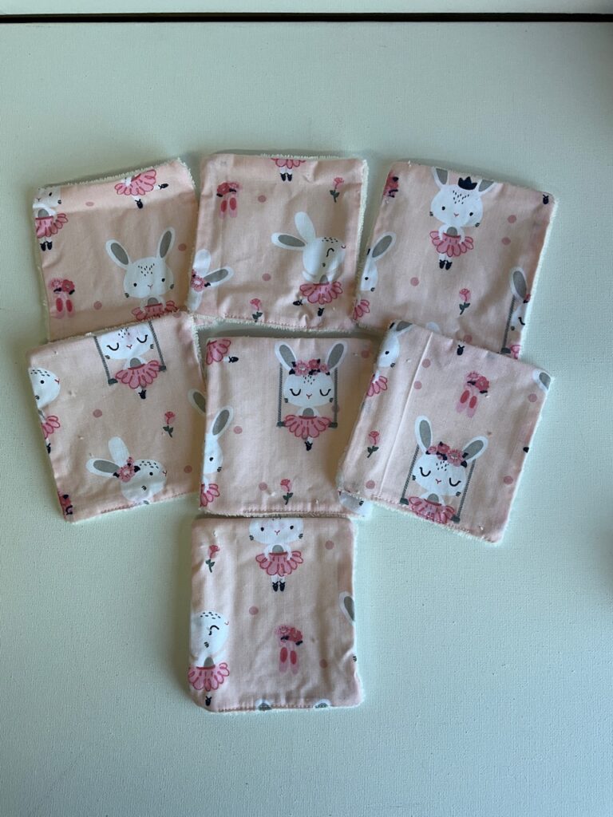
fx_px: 685
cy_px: 408
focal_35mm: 29
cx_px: 306
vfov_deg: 61.7
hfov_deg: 48.2
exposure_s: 1/100
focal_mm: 3
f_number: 1.8
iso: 16
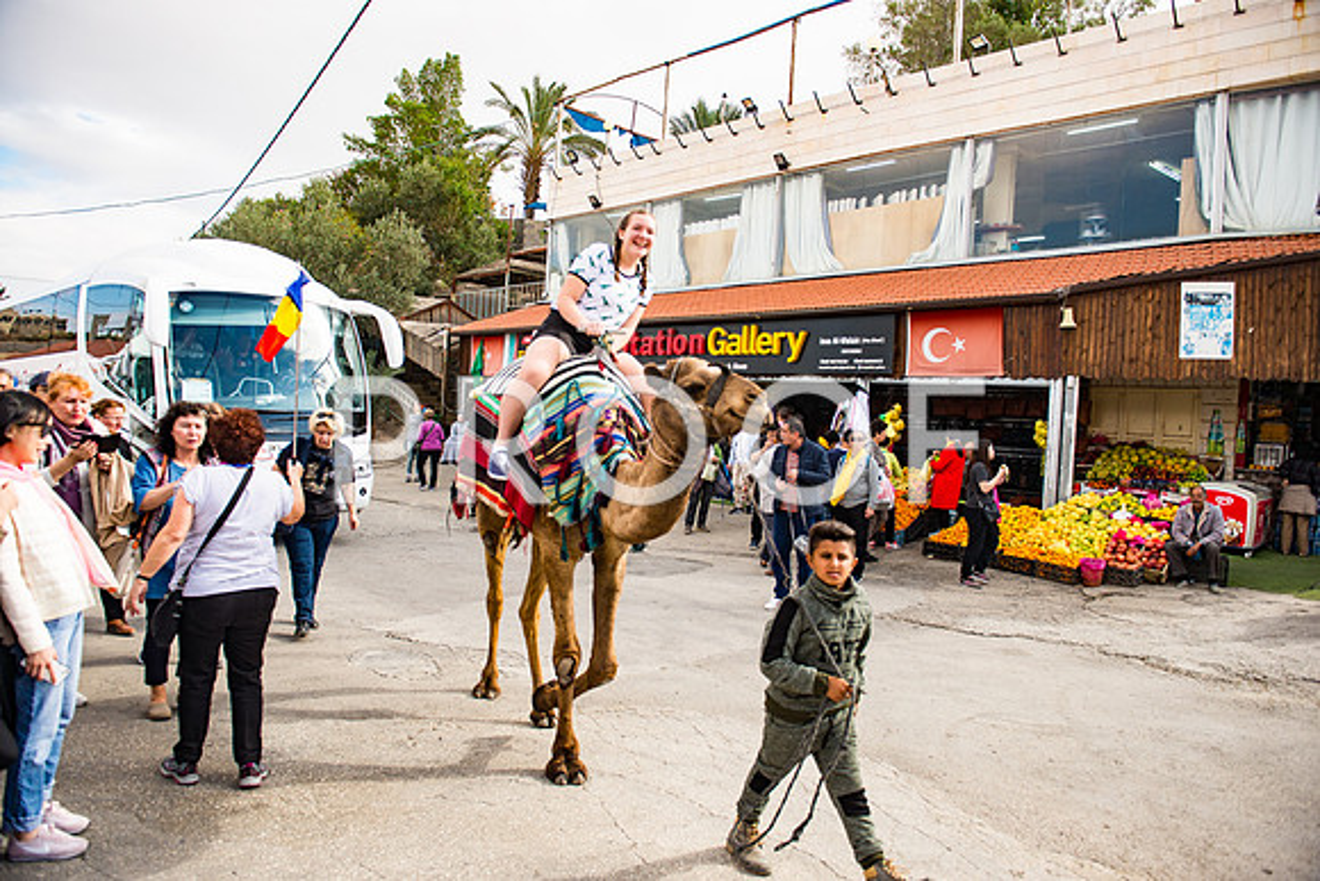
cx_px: 660
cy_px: 440
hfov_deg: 73.7
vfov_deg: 53.2
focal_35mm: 24
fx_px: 880
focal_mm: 24
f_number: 2.8
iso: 200
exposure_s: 1/1600
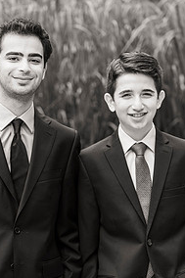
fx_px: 1590
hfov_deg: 6.7
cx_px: 64
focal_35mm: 206
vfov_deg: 10.0
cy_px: 155
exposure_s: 1/640
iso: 400
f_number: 3.5
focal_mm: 130
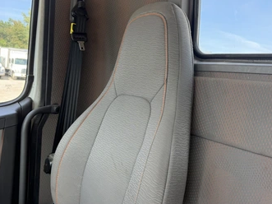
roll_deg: -4.9
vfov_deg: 48.1
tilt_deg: -2.1
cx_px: 130
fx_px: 228
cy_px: 89
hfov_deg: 61.7
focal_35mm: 29
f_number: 1.78
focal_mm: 6.76
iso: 64
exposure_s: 1/217
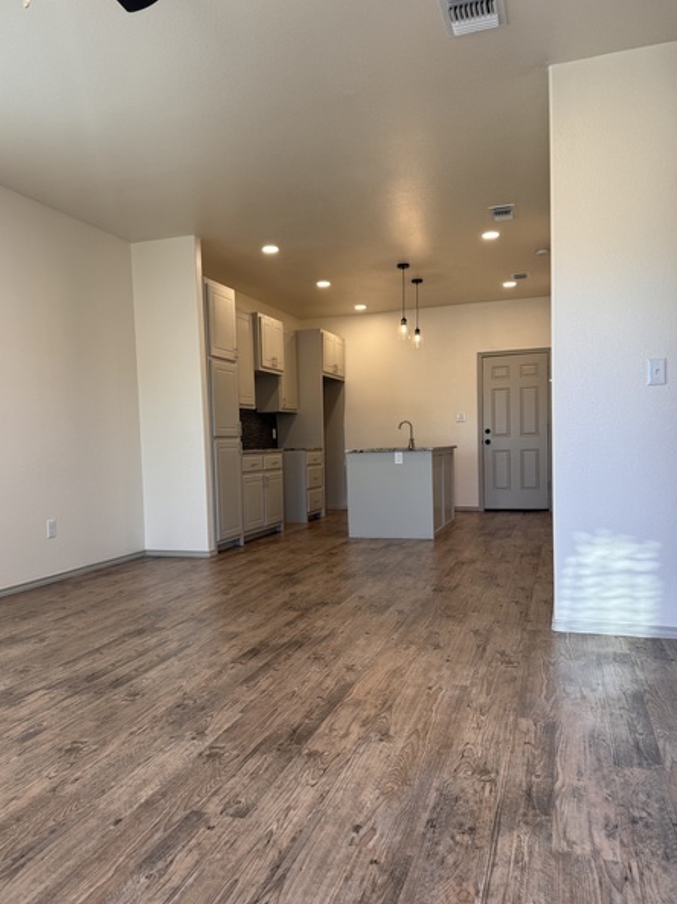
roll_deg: +3.1
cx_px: 300
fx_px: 705
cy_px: 481
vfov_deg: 65.3
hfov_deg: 51.2
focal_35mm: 27
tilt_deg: -2.7
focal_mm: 6.86
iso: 80
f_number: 1.78
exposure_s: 1/120
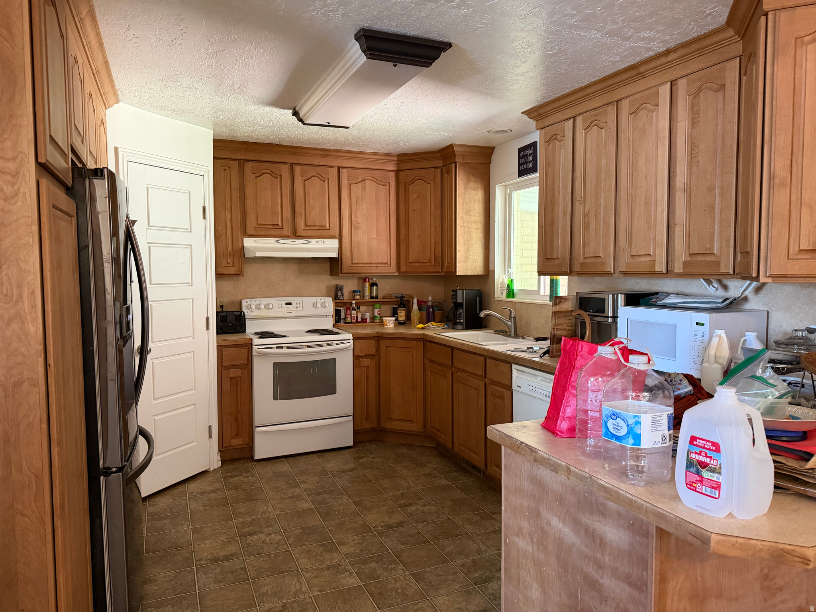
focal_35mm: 24
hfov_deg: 71.6
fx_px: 566
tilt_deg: -5.0
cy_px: 306
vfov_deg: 56.8
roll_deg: +1.5
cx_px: 408
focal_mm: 6.76
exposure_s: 1/60
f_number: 1.78
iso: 800
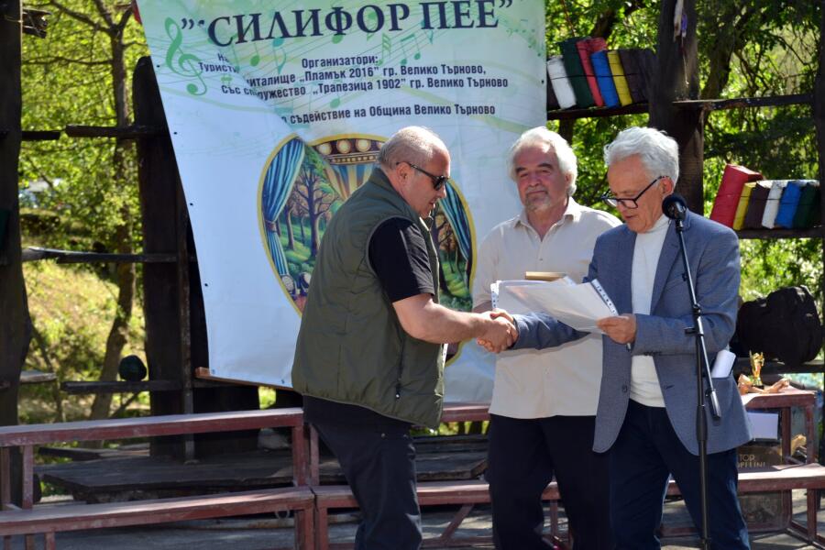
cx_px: 412
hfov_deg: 19.5
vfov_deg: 13.0
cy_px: 275
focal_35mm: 105
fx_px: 2406
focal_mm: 105
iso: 200
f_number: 5.6
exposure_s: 1/125
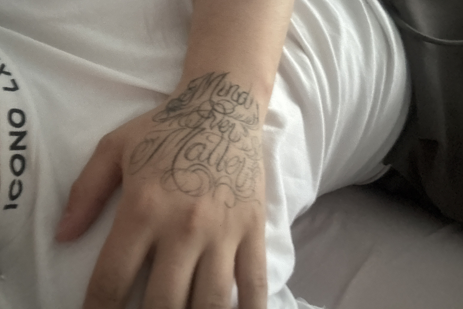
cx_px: 198
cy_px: 92
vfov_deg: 41.5
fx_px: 399
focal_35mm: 31
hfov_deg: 60.0
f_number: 1.9
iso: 640
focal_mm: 2.69
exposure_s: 1/25
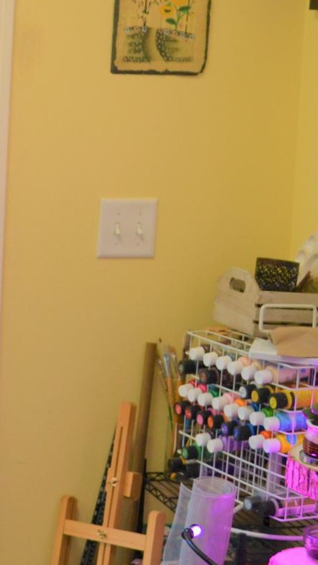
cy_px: 280
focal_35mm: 97
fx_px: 1453
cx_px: -231
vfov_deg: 22.0
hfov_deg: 11.7
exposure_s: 1/80
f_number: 4.2
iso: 400
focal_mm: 24
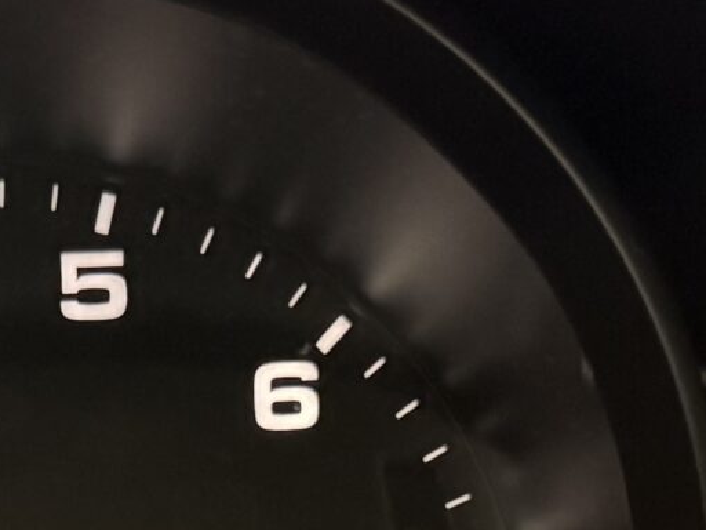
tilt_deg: -20.2
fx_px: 2447
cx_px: 12
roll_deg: +4.3
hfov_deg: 16.1
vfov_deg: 11.8
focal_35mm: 120
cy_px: 784
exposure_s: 1/30
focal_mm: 6.76
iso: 1250
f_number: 1.78
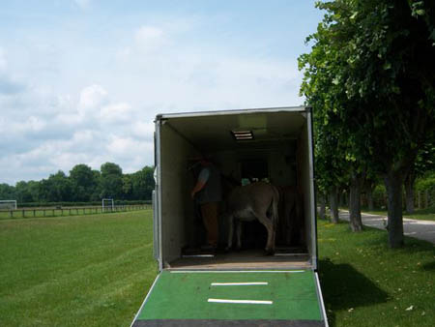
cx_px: 218
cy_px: 164
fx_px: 453
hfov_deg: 51.3
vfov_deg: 39.7
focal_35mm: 36
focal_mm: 7.5
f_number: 4.8
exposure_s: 1/640
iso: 80
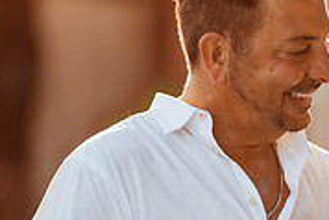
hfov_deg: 4.7
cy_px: 184
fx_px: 4024
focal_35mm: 440
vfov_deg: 3.1
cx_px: 457
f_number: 1.8
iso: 80
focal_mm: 135
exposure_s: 1/500
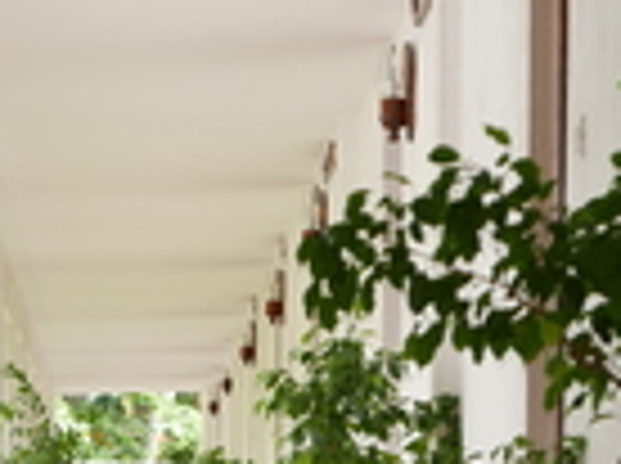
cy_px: 590
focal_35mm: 262
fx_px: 4692
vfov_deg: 5.6
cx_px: 86
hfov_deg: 7.6
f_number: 3.5
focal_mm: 34
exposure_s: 1/125
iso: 200
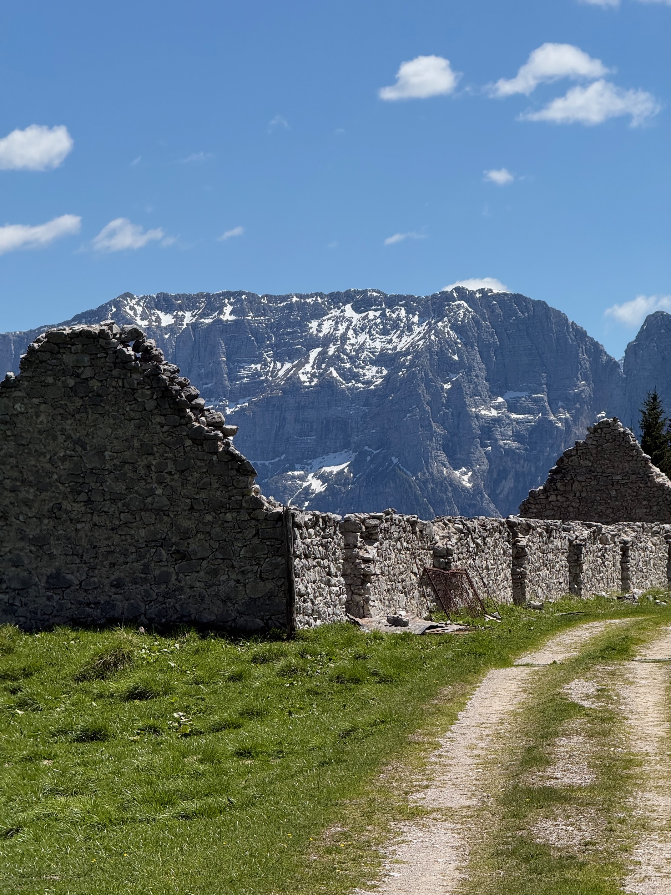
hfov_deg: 12.3
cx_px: 336
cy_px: 448
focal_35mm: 120
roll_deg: -1.9
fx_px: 3102
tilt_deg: -2.1
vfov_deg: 16.4
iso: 50
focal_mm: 15.66
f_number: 2.8
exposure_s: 1/2439
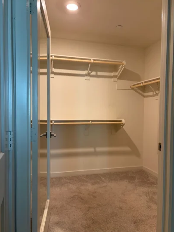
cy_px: 117
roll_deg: +0.7
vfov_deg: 65.3
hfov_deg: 51.3
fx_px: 181
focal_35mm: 27
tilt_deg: -2.0
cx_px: 86
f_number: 1.6
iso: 160
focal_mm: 5.96
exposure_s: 1/60
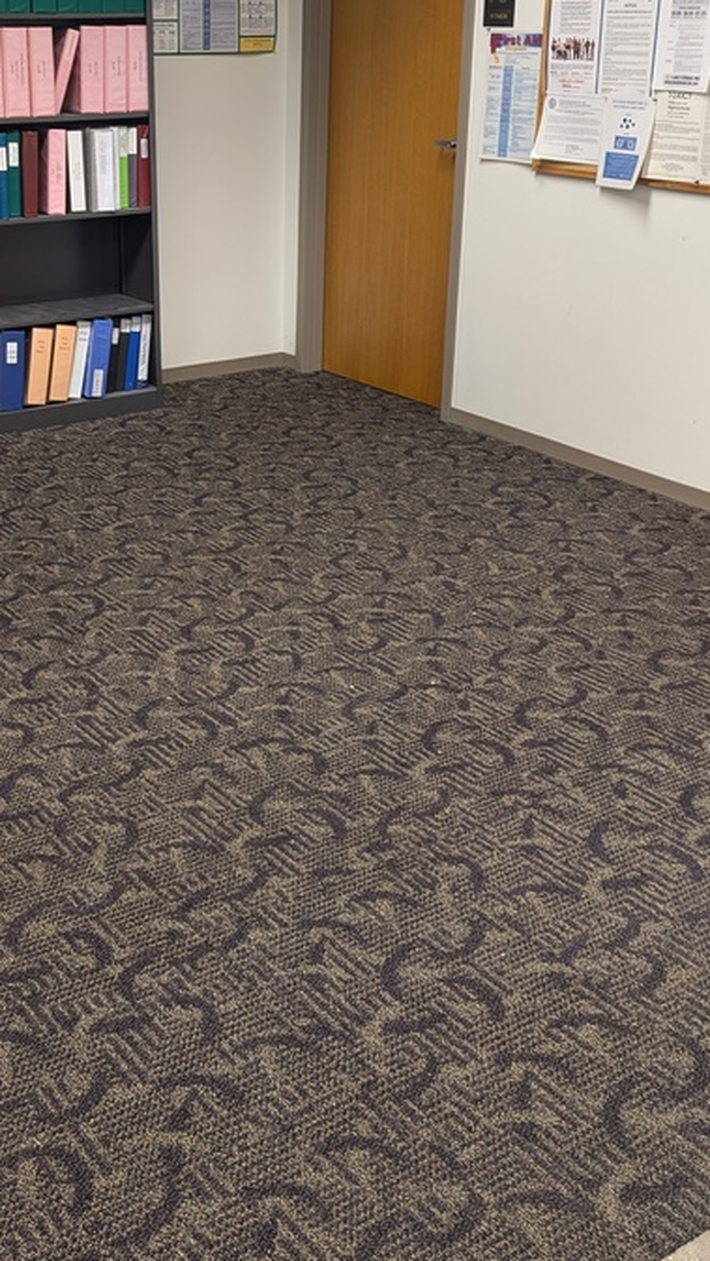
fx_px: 1404
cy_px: 558
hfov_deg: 28.3
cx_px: 271
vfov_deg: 48.3
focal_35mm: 42
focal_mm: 6.9
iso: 86
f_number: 1.68
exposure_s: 1/30
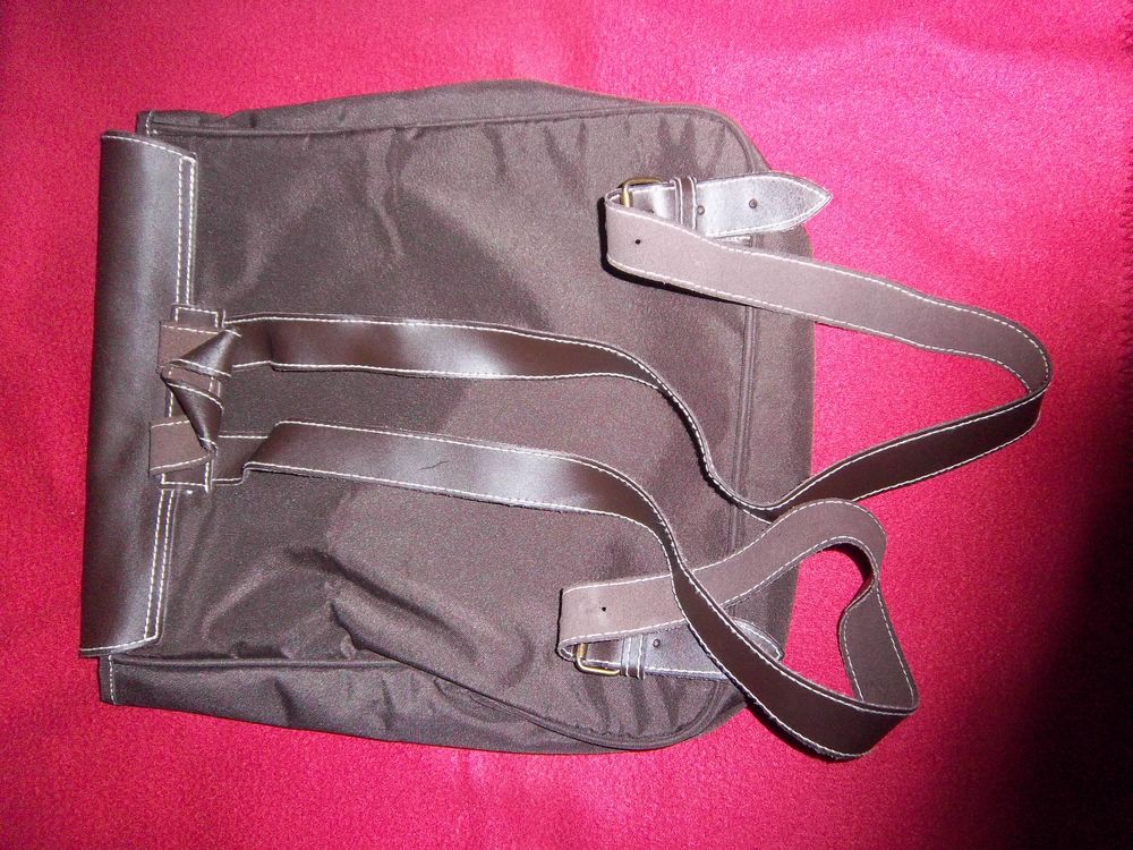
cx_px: 566
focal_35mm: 28
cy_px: 425
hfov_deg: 63.4
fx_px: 916
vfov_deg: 49.7
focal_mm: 5.1
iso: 160
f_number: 3.5
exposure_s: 1/64
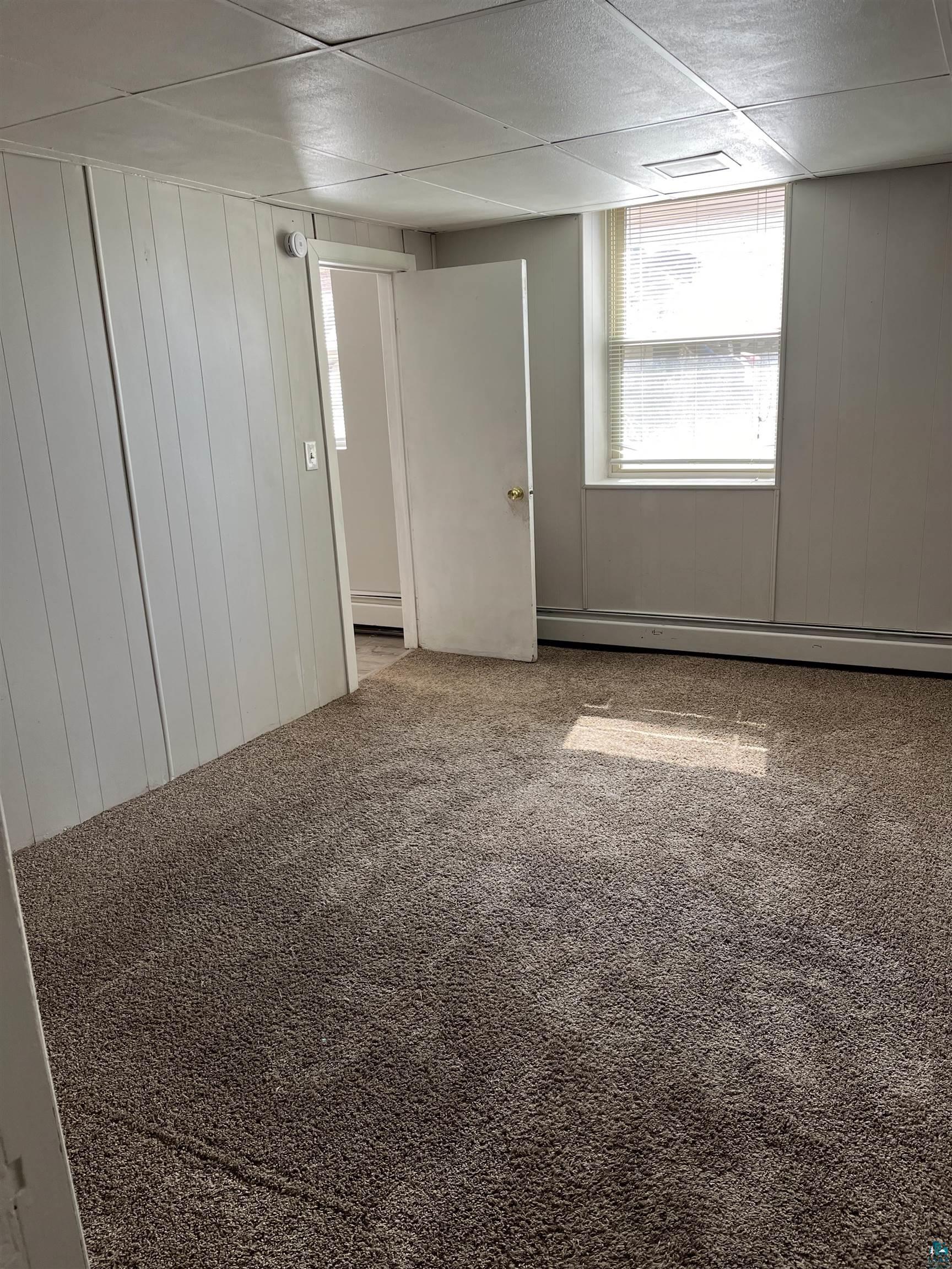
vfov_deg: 67.3
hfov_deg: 53.1
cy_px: 634
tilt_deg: -15.2
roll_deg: +3.8
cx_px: 476
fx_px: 953
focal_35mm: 26
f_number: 1.6
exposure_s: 1/122
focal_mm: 5.1
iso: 64
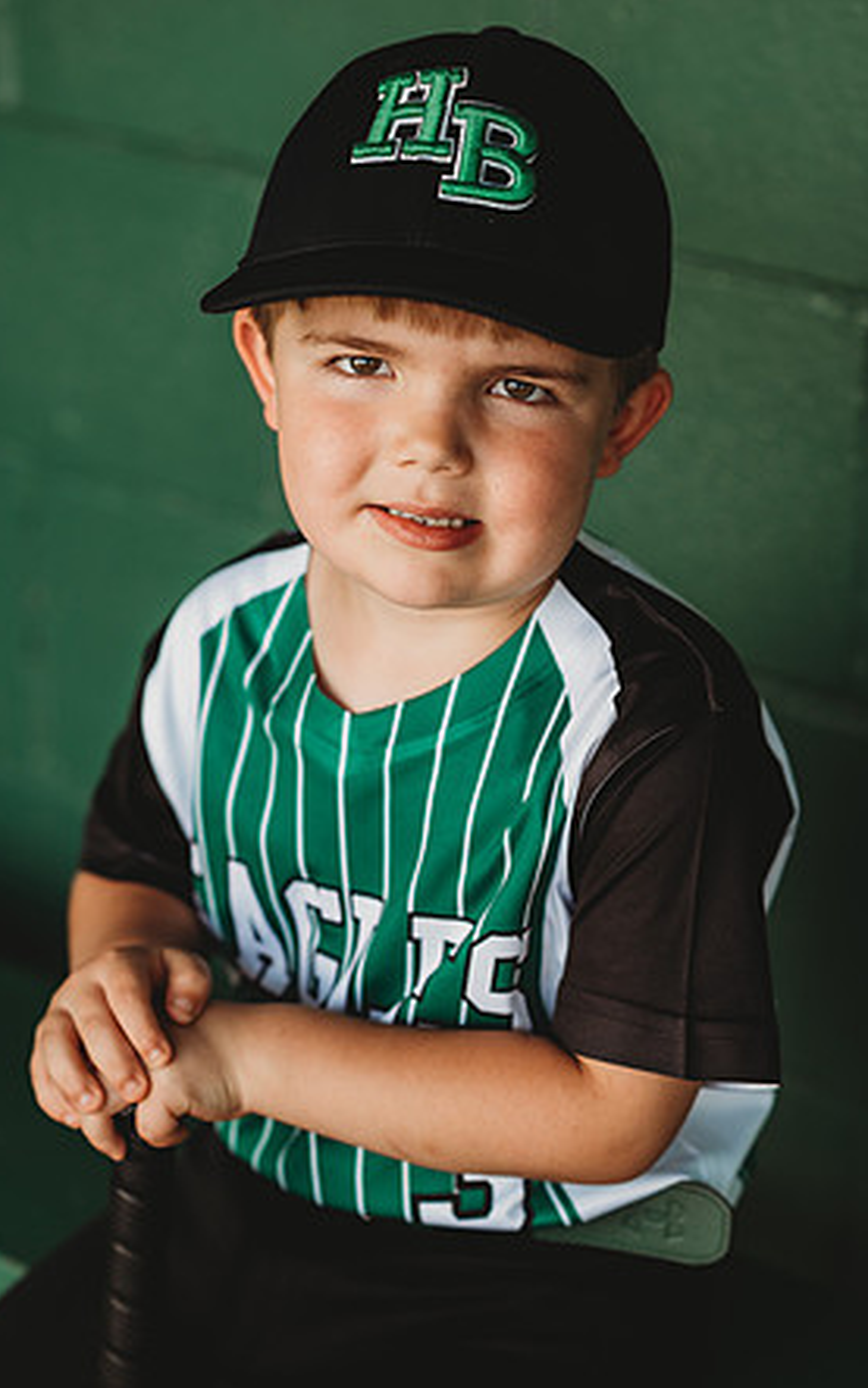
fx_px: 3330
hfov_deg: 14.9
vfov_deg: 23.5
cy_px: 702
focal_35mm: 88
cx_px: 451
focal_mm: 85
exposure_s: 1/250
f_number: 2.8
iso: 320
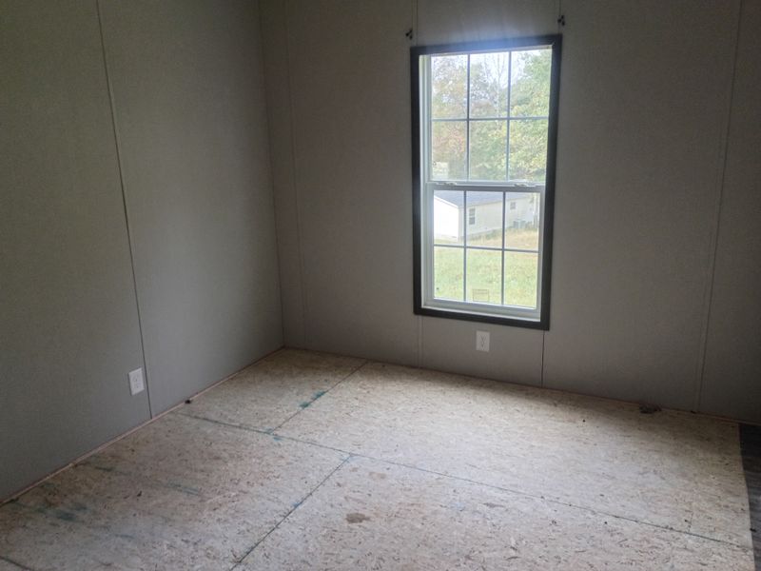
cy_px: 286
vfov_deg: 48.2
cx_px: 380
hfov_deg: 61.7
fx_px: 638
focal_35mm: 29
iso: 259
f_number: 1.8
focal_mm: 4.27
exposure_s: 1/60
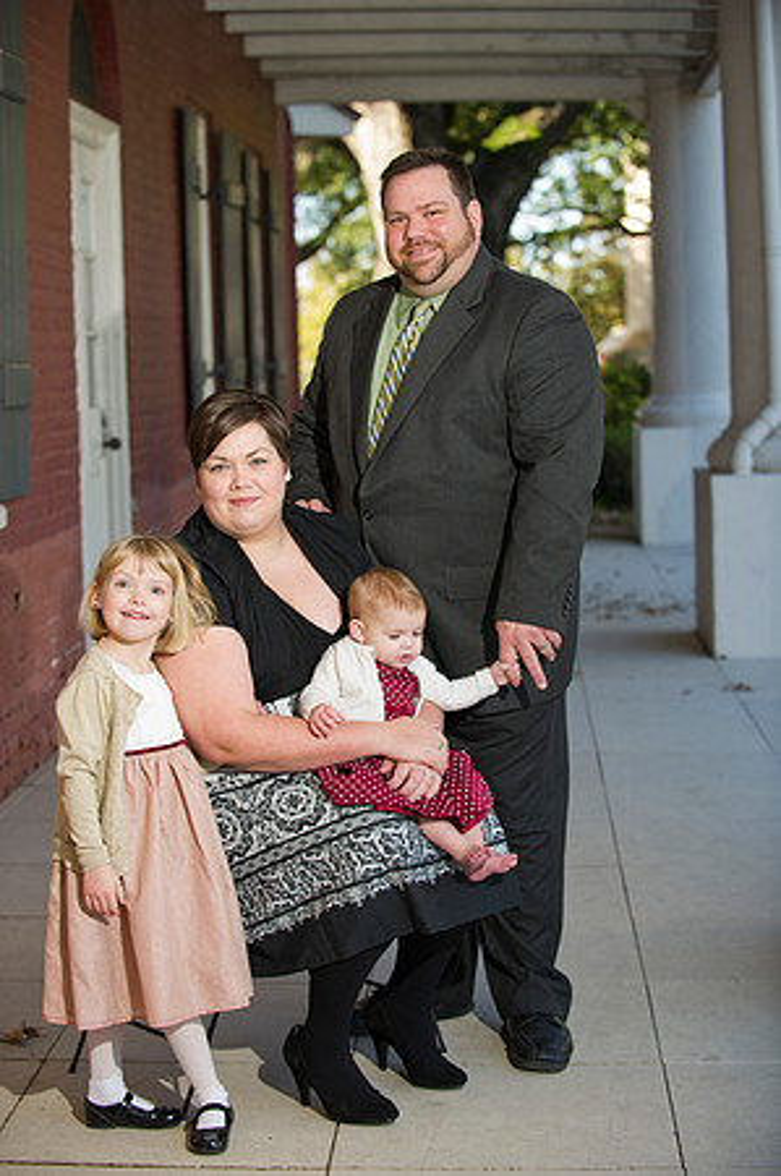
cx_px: 390
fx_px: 2283
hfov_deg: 19.4
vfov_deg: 28.9
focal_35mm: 70
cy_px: 588
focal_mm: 70
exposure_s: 1/250
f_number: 3.2
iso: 250
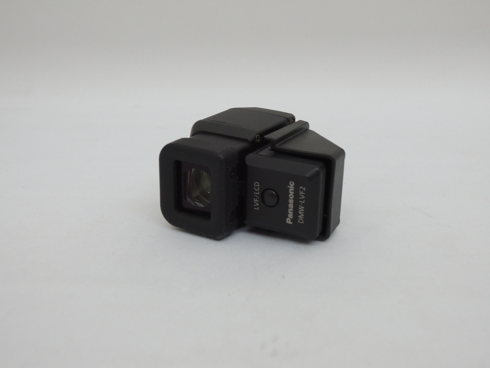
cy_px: 184
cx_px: 245
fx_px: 708
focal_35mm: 50
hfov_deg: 38.2
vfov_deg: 29.1
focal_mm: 9
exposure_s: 1/60
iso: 400
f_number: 3.7
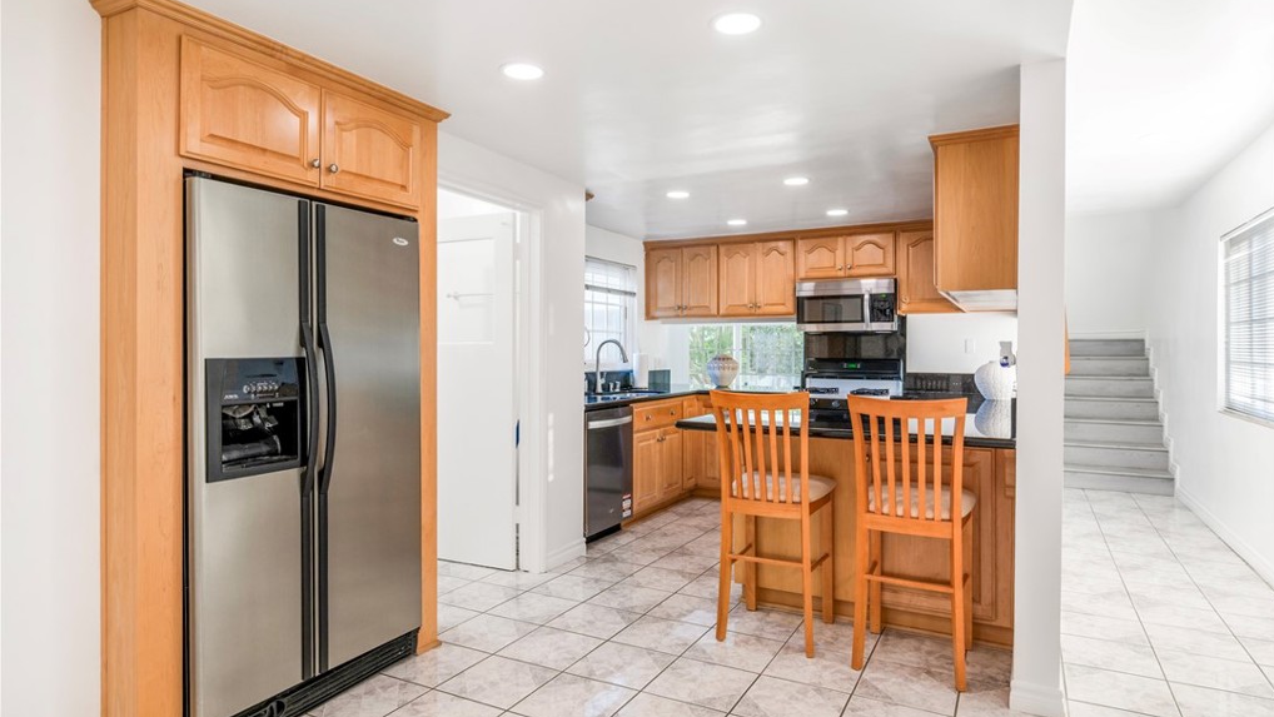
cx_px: 640
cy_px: 369
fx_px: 694
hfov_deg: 85.1
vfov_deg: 54.7
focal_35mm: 21
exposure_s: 1/50
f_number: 7.1
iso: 400
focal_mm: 19.5
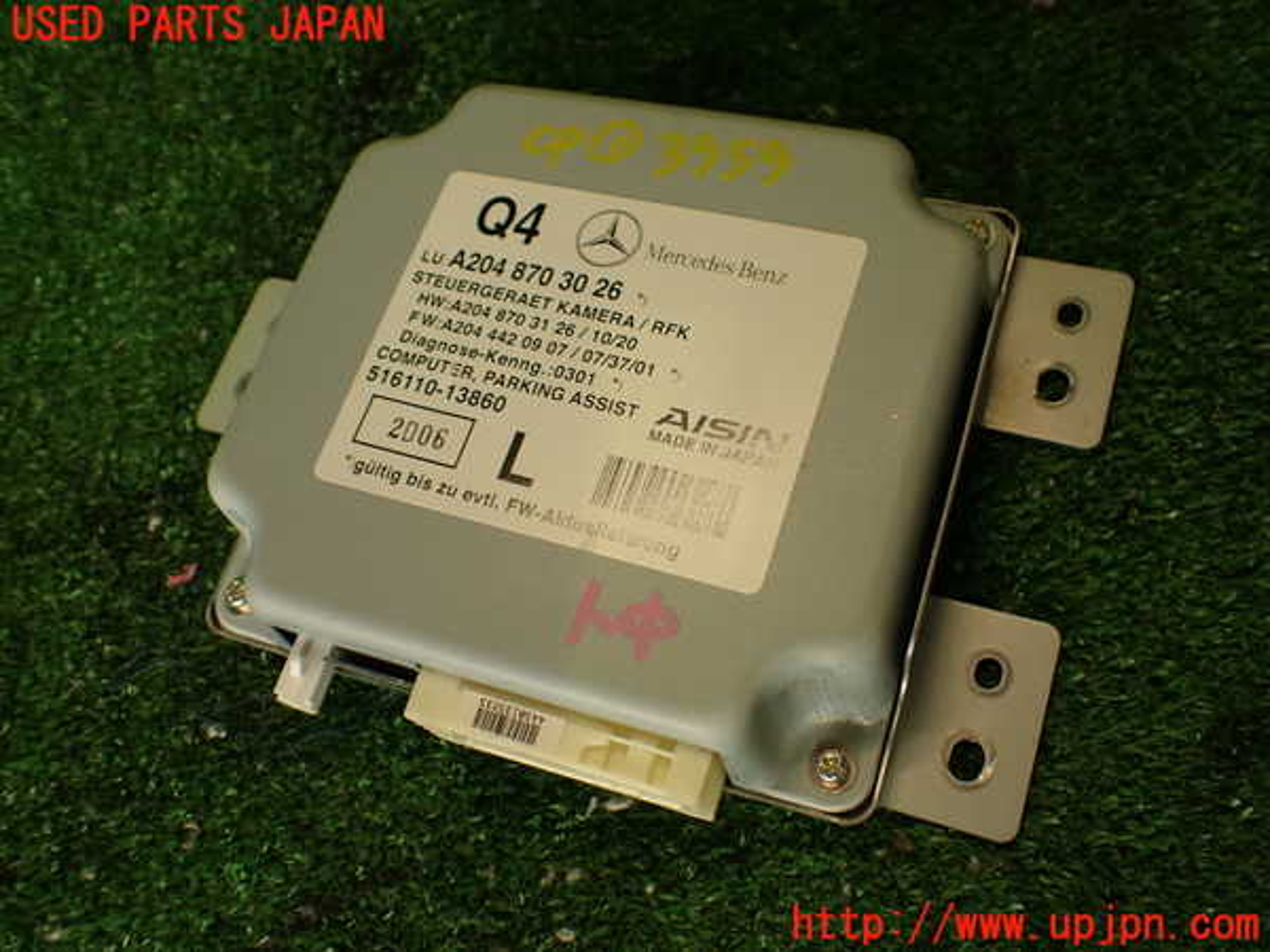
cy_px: 476
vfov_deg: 44.2
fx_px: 1174
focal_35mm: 32
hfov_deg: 56.8
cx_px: 635
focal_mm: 5.79
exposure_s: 1/60
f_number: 2.4
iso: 100
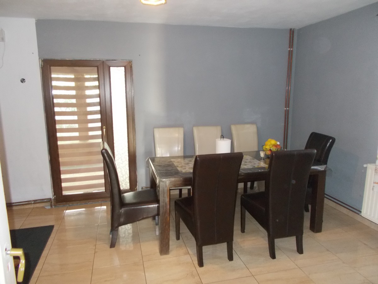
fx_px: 284
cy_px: 142
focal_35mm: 26
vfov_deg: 53.1
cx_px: 189
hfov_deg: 67.3
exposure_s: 1/25
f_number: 3.2
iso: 360
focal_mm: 4.6
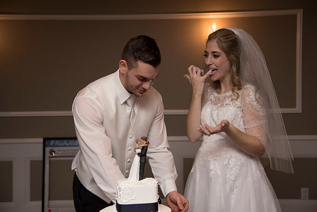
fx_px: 423
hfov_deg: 41.1
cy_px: 106
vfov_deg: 28.1
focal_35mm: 48
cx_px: 158
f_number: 4
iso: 2000
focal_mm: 48
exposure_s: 1/200
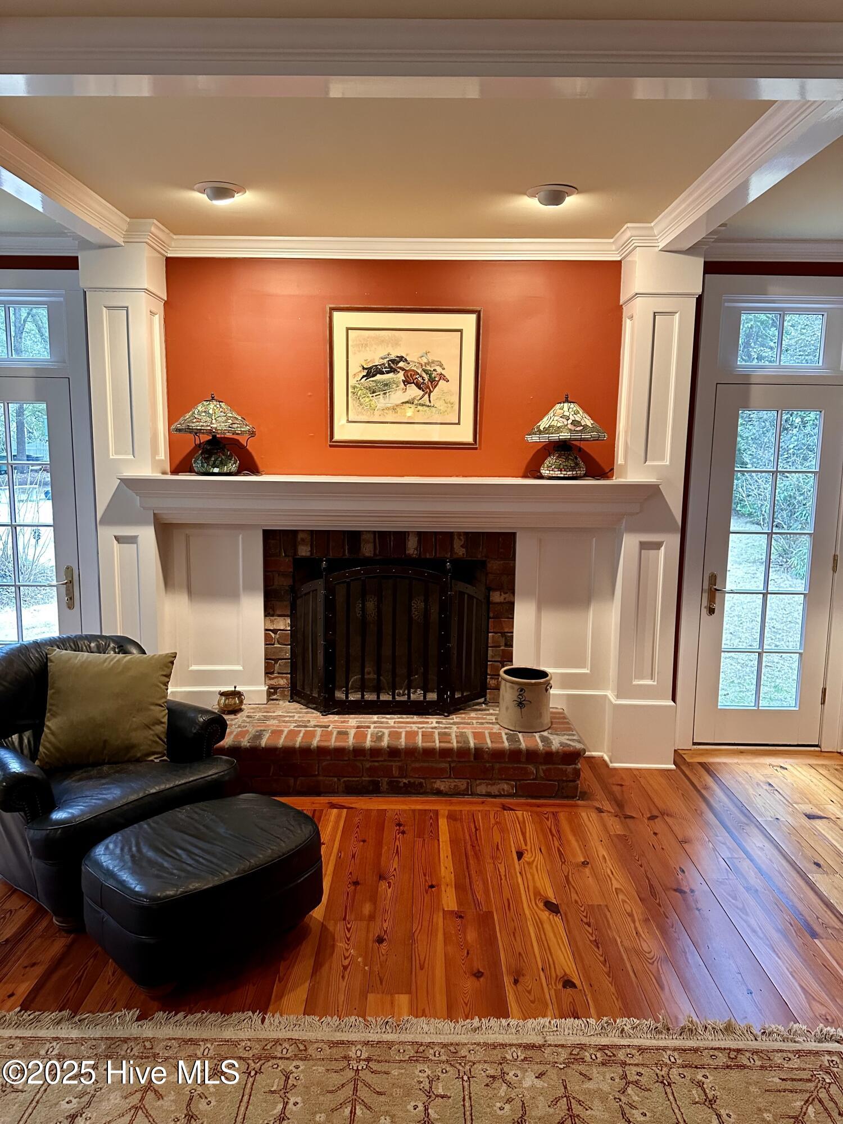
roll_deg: -1.9
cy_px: 562
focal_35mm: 24
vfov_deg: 71.6
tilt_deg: -7.0
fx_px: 779
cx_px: 422
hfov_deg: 56.8
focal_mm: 6.86
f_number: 1.78
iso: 500
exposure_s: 1/60
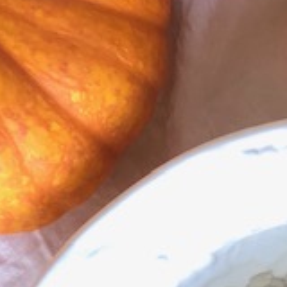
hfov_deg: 8.6
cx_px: 359
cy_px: 461
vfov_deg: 8.5
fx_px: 1885
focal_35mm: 201
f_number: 2.8
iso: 160
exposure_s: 1/30
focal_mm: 6.6
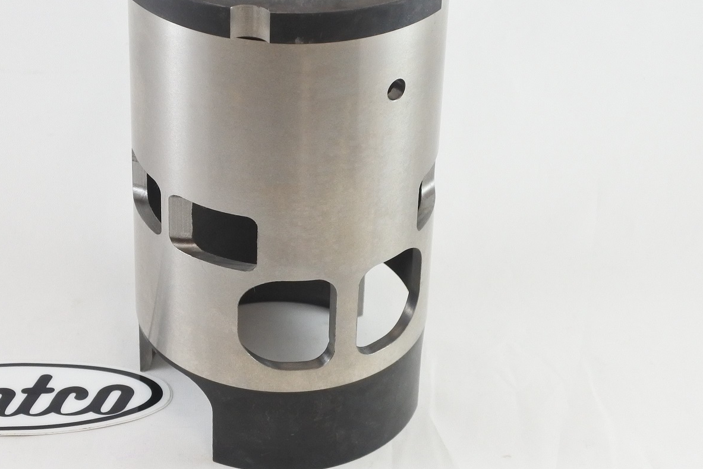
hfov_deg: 30.4
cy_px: 167
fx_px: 1289
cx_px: 266
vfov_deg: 20.6
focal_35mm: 66
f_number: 4.5
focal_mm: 16.1
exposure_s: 1/125
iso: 500
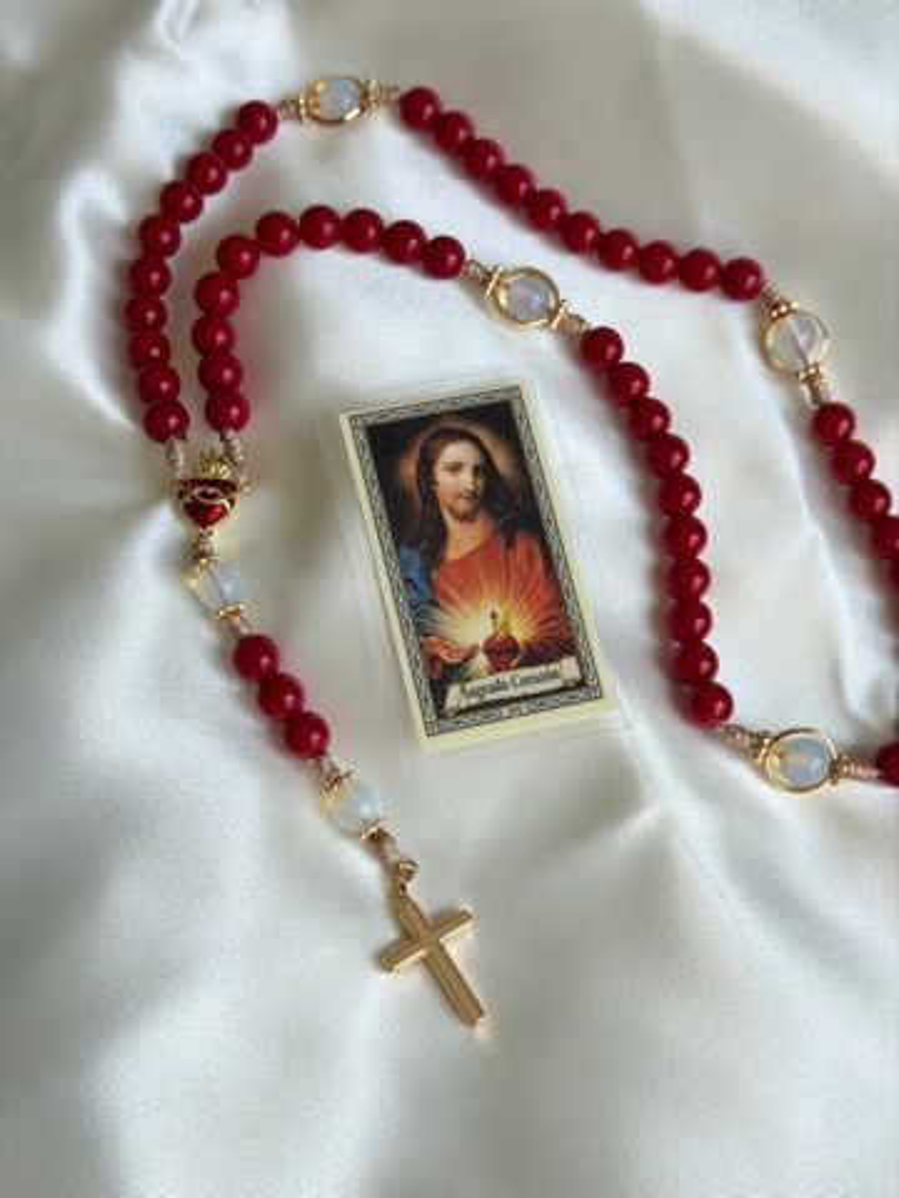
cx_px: 450
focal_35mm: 48
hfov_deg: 30.3
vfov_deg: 39.7
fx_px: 1662
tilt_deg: -64.4
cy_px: 599
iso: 64
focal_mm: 6.76
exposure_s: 1/375
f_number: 1.78
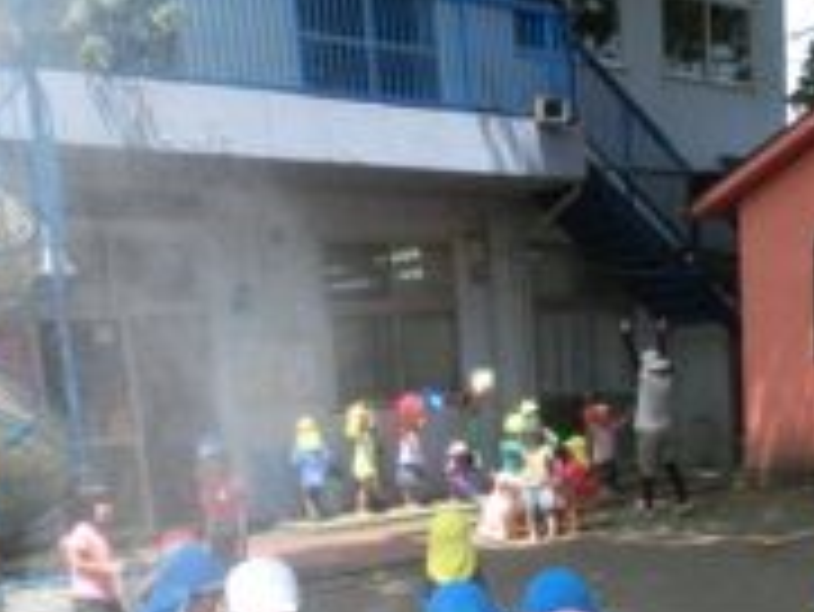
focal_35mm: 53
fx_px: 1247
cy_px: 666
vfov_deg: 25.6
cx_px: 549
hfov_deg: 35.8
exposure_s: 1/1000
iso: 160
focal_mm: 4.24
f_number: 3
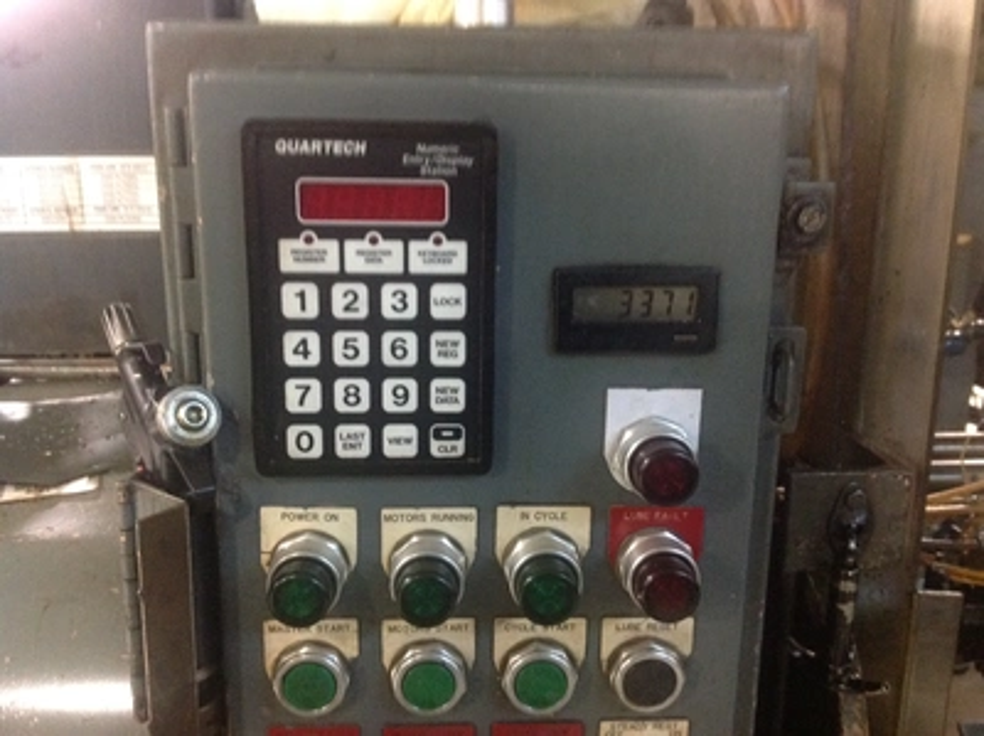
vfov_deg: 40.6
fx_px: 994
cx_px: 492
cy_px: 368
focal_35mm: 35
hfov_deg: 52.7
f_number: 2.4
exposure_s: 1/15
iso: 500
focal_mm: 4.28
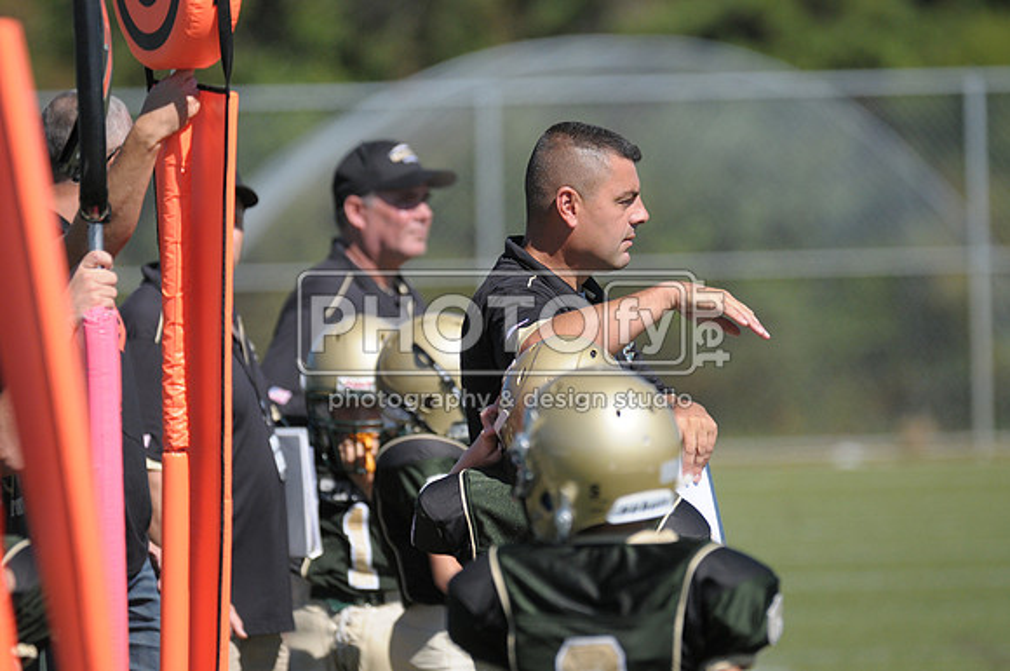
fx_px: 12607
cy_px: 336
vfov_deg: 3.0
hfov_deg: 4.6
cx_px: 505
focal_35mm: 450
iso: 640
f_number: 4
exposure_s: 1/5000
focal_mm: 300
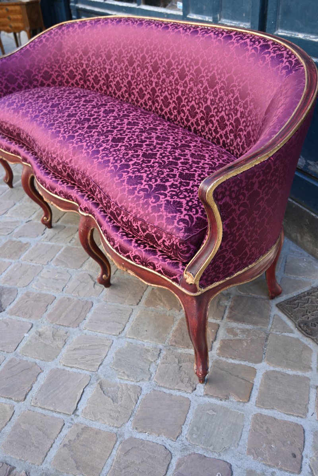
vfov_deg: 56.1
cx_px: 159
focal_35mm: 34
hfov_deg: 39.1
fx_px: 447
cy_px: 238
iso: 100
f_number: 4
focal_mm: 22.5
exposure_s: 1/60
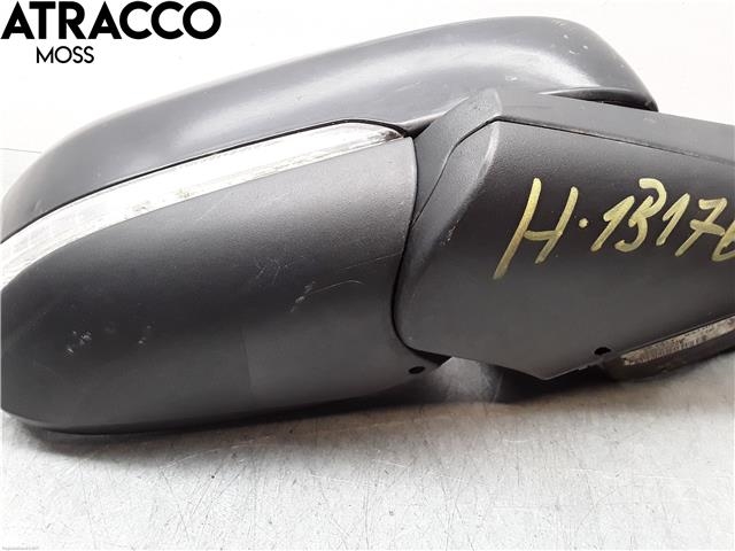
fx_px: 595
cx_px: 368
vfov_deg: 49.7
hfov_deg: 63.4
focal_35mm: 28
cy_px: 276
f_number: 1.9
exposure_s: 1/50
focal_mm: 2.91
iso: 125
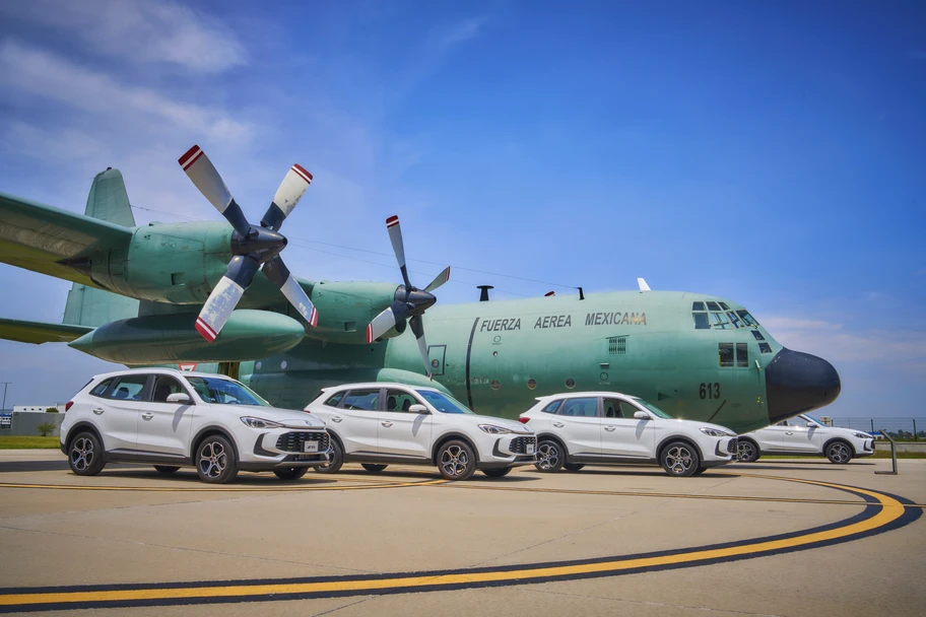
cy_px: 308
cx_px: 463
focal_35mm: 29
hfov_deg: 63.7
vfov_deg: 45.0
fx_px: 746
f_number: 20
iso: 100
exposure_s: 1/80
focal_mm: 29
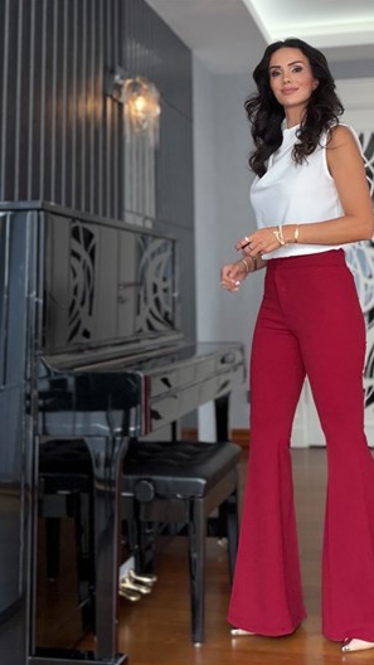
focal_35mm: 33
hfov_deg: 35.3
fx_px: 582
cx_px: 247
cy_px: 333
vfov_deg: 59.5
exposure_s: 1/107
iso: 80
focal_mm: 2.71
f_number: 1.9
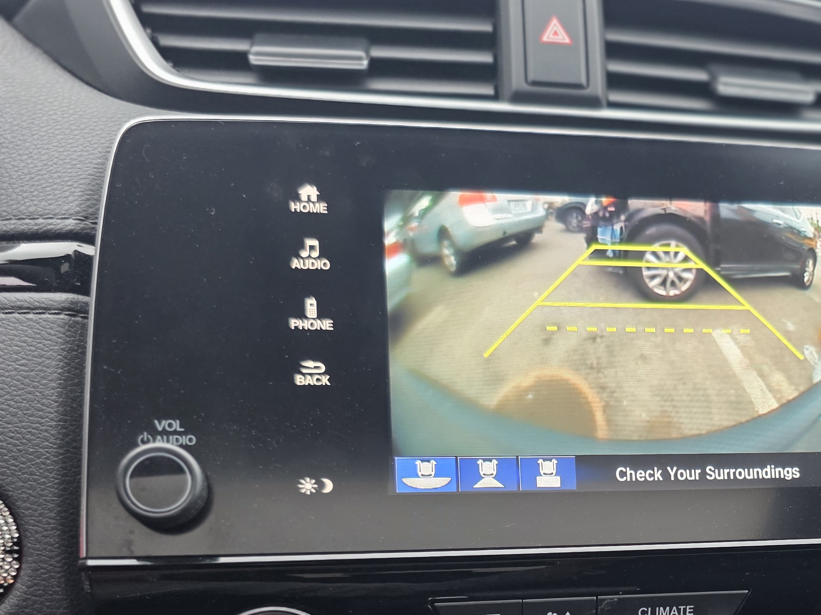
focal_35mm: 46
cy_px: 542
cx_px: 654
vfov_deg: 30.3
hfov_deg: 39.6
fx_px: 1091
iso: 640
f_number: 1.7
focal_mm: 6.3
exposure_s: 1/240
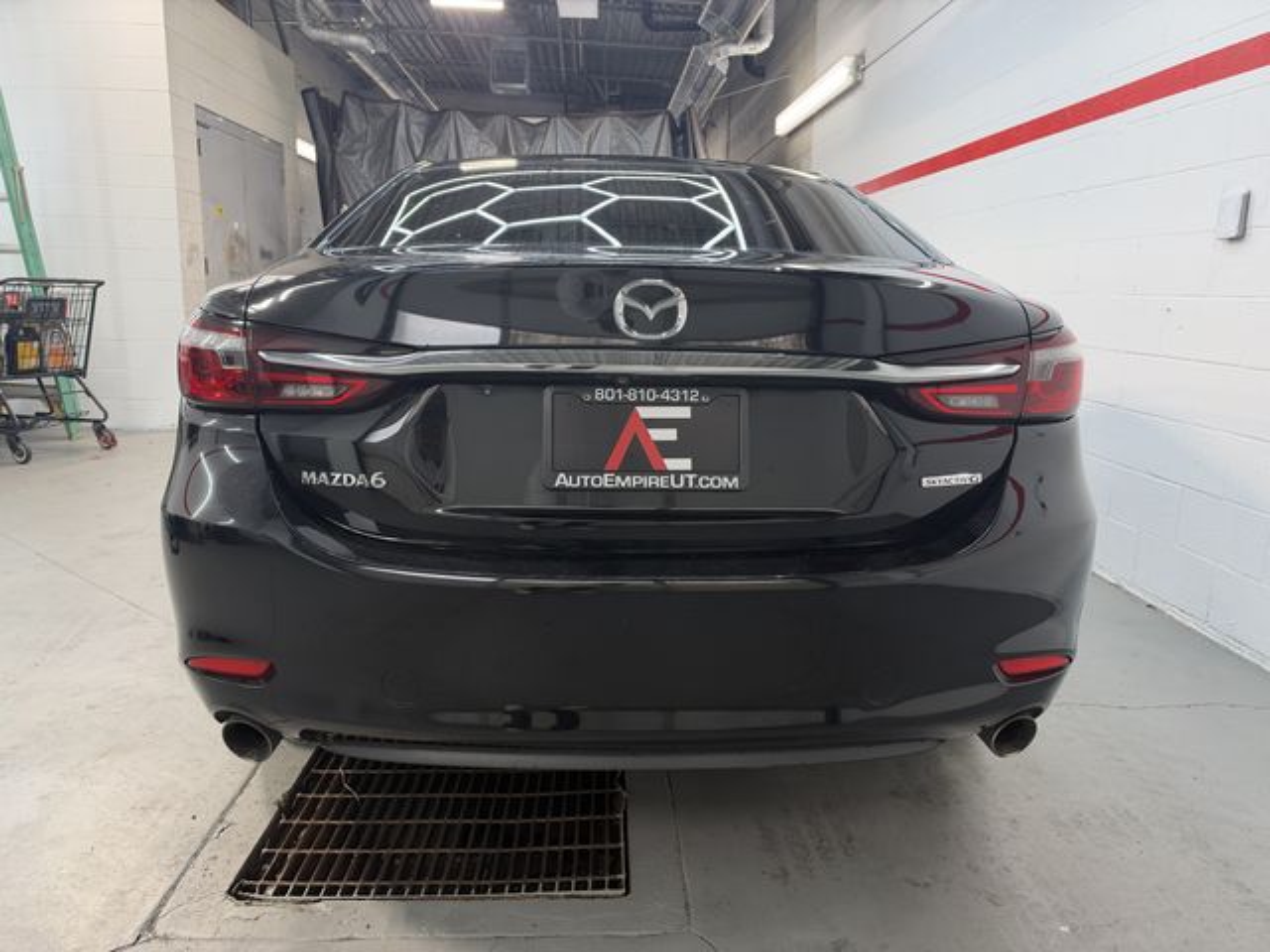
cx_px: 635
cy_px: 476
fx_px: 881
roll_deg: +0.5
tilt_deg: -9.3
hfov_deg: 71.6
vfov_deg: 56.8
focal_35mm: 24
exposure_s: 1/120
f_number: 1.8
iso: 100
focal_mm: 6.93
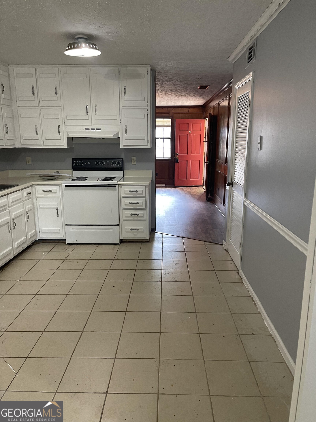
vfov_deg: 67.3
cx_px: 158
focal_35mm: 26
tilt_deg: -13.5
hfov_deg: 53.1
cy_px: 211
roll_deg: -0.6
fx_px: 316
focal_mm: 5.1
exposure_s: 1/60
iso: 320
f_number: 1.6
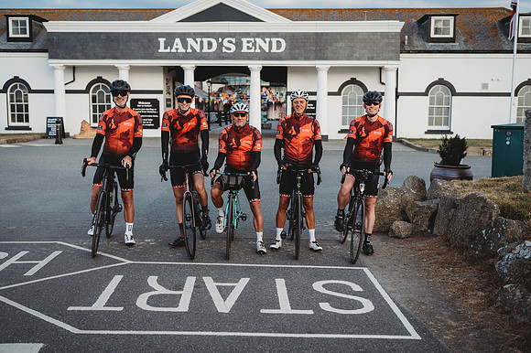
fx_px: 607
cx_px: 266
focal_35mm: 41
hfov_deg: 47.2
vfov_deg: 32.5
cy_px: 176
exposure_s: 1/250
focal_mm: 40
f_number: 2.8
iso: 100
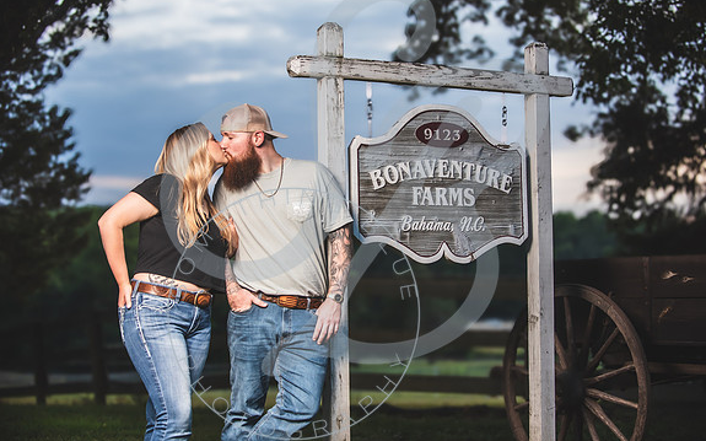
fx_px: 1385
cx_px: 355
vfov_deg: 18.1
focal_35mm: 72
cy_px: 211
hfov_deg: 28.6
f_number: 2.8
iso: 250
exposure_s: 1/400
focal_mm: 70
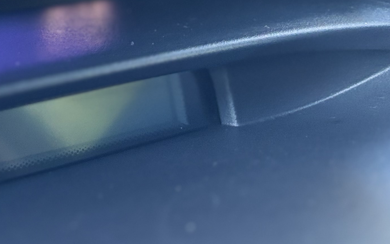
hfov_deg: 22.8
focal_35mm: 80
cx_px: -124
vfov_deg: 15.5
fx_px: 850
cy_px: -73
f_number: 1.6
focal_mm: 5.96
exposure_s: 1/60
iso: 200
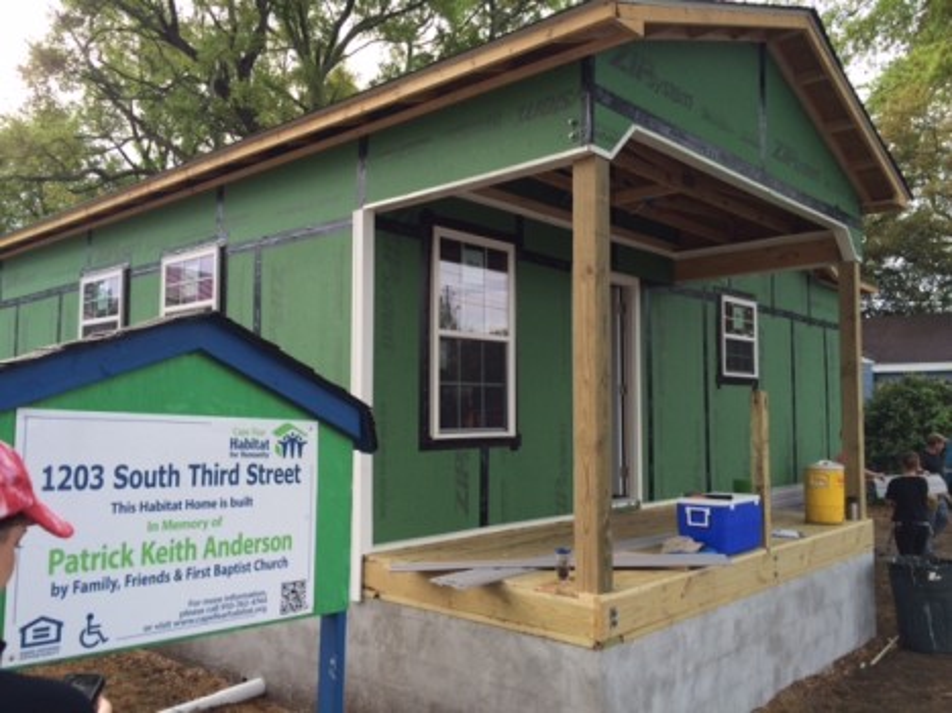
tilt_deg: +3.8
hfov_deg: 61.7
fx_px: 797
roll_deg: +0.3
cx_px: 476
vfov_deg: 48.2
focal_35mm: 29
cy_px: 356
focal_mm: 4.15
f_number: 2.2
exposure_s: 1/255
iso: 32
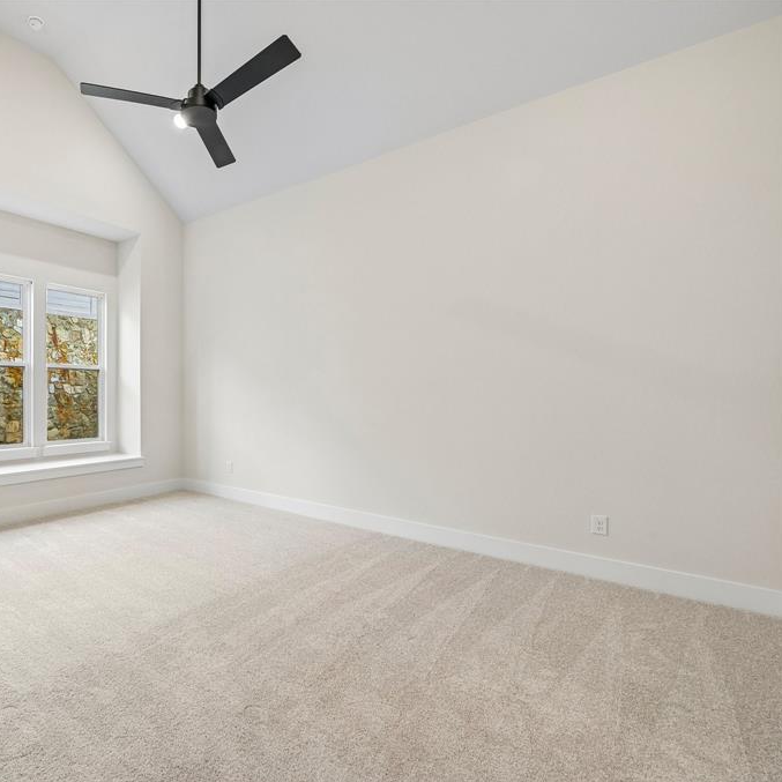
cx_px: 196
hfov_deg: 75.0
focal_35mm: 18
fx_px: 460
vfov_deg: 80.7
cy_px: 392
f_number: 8
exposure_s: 1/60
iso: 400
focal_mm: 14
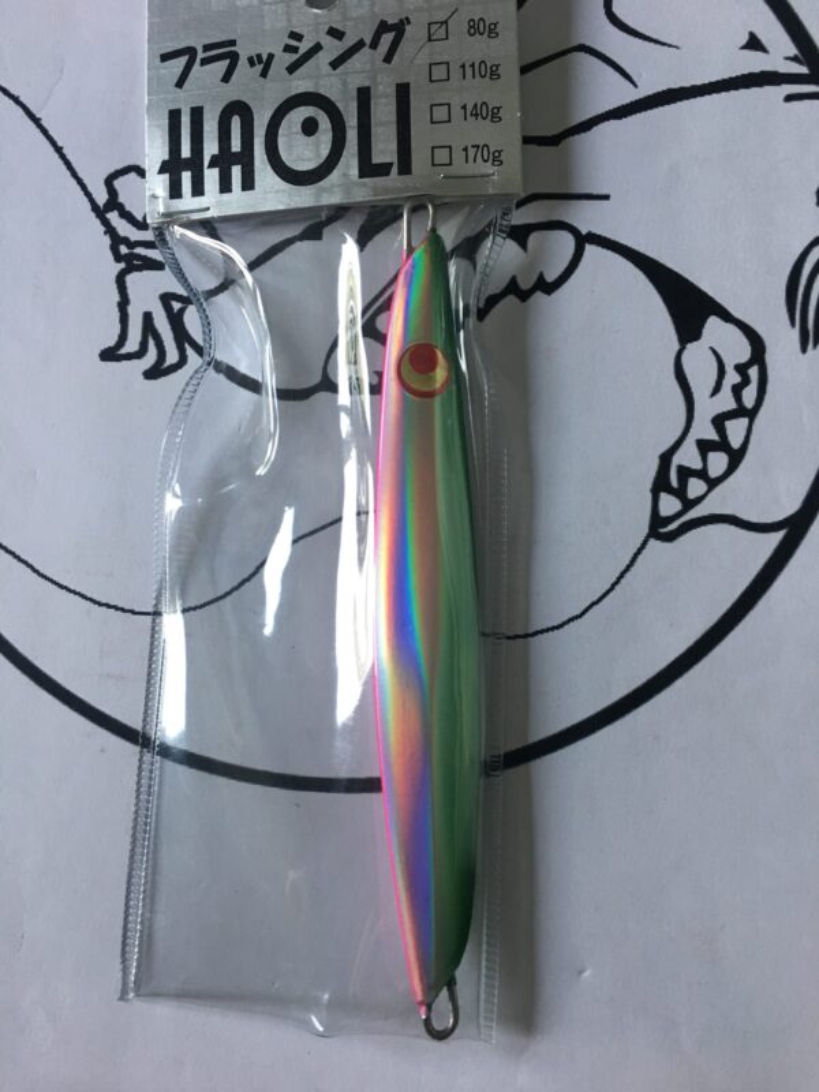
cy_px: 546
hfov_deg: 48.2
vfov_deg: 61.7
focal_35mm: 29
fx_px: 915
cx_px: 410
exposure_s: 1/33
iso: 50
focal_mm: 4.15
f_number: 2.2
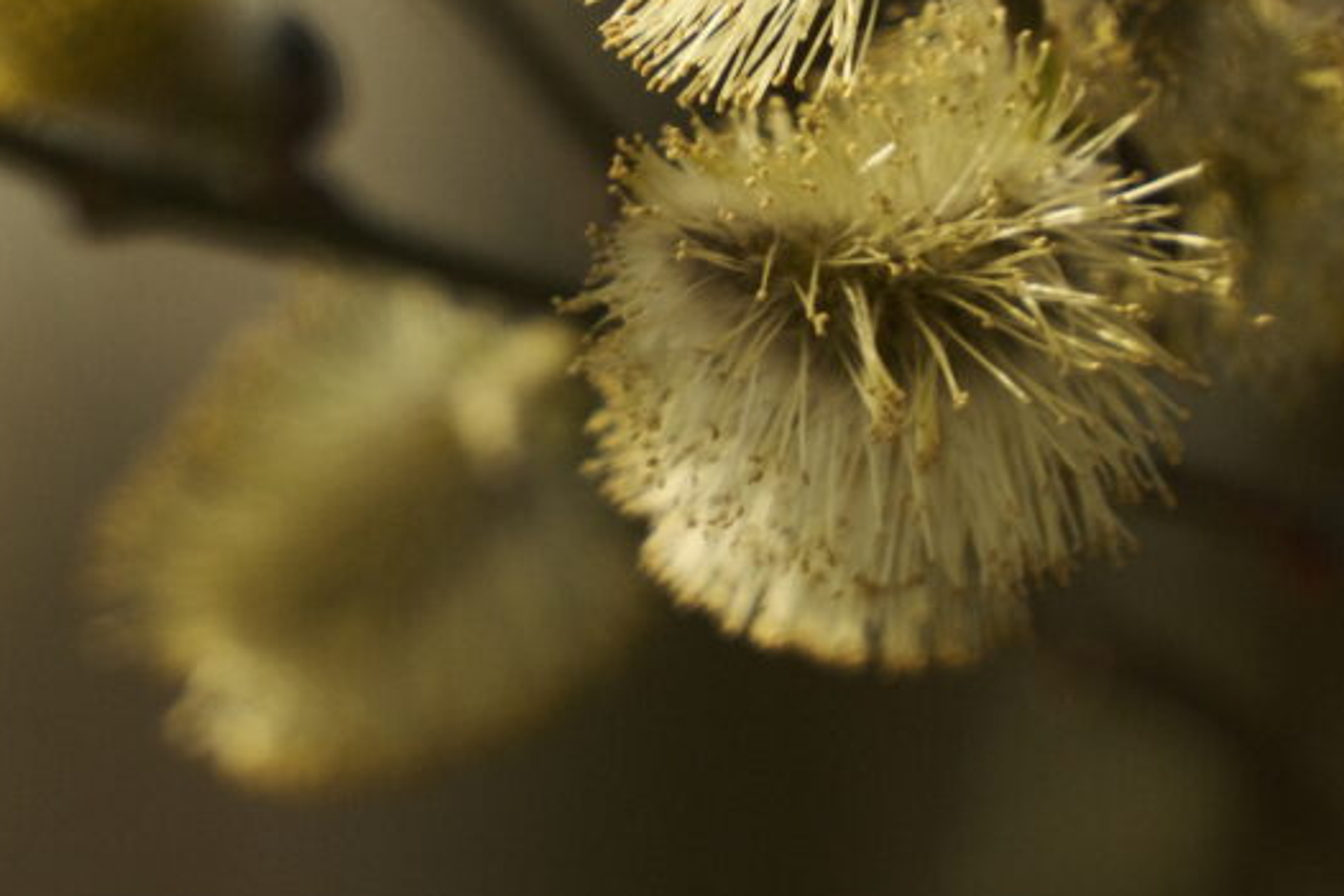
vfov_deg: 1.6
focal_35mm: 876
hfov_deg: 2.4
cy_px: 172
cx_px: 462
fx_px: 32711
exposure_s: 1/900
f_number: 6.3
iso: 800
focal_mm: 300
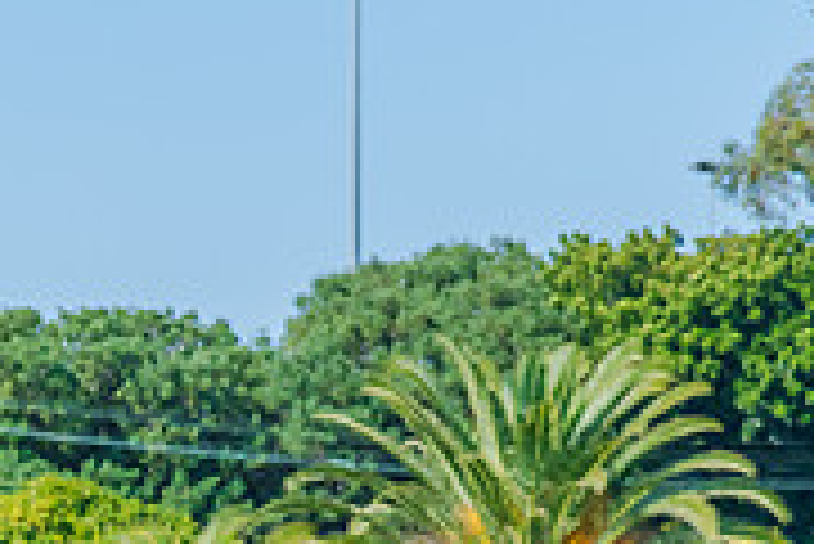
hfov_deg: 5.2
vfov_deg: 3.5
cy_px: 796
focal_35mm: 397
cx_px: 84
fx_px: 8984
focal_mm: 120
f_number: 7.1
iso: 400
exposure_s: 1/1250
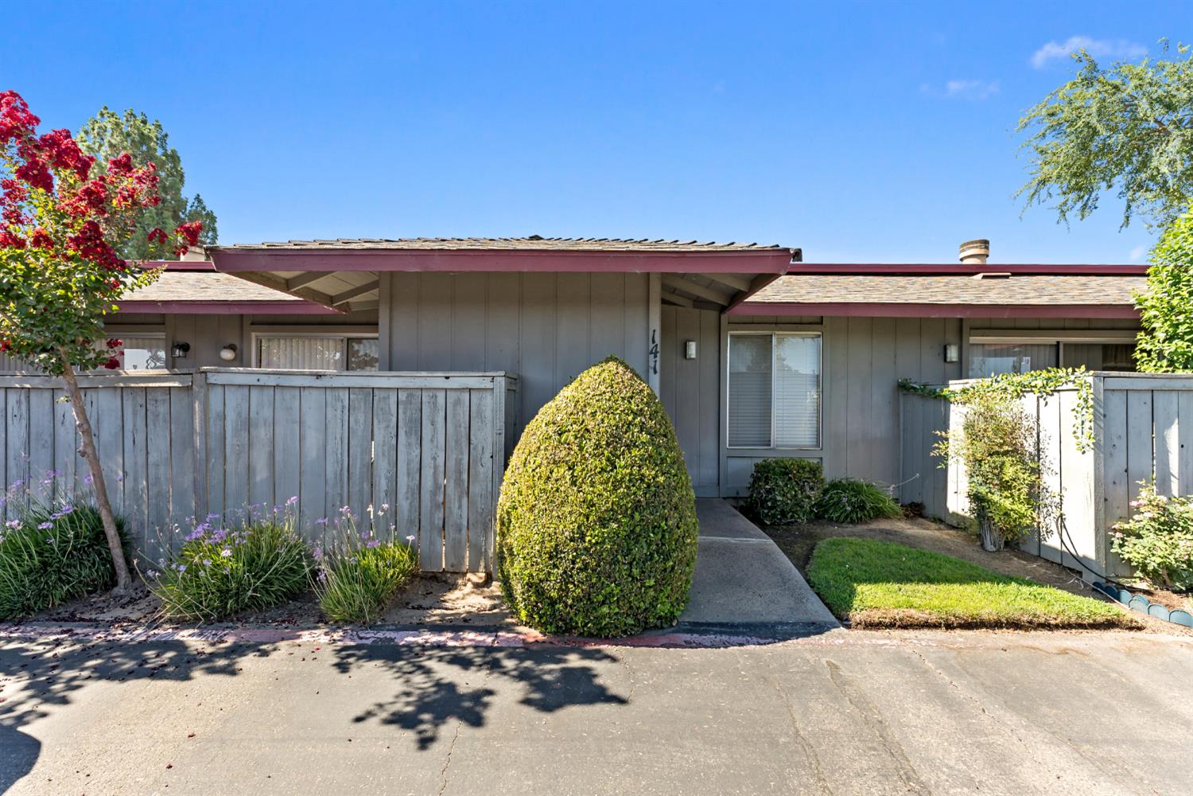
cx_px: 596
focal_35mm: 14
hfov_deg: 104.3
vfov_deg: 81.2
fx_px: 464
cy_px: 398
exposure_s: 1/100
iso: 80
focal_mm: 14
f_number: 7.1
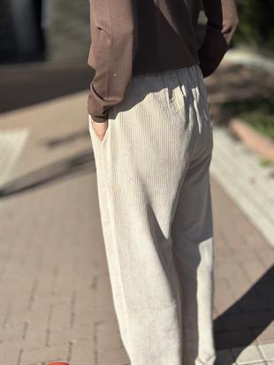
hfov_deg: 30.3
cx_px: 137
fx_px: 506
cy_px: 182
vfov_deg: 39.6
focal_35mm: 48
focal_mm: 6.86
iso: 100
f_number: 1.78
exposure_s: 1/10870
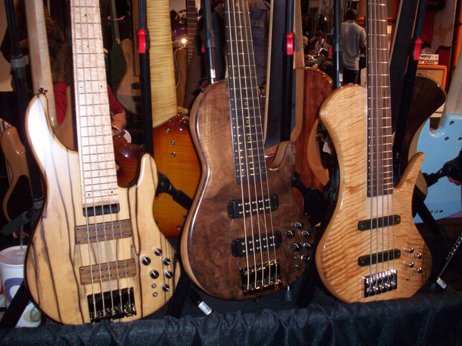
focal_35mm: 37
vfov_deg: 38.7
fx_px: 494
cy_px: 173
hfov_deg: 50.1
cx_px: 231
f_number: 2.8
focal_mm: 6.2
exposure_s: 1/45
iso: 160
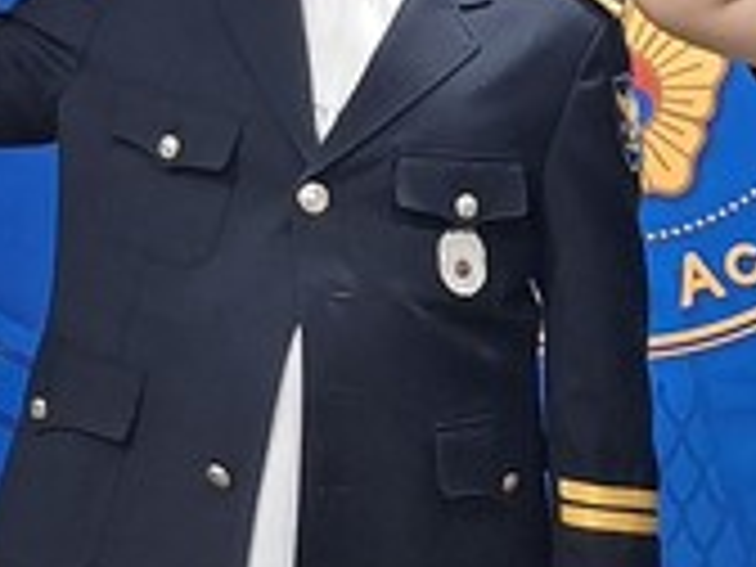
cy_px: 54
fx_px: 3123
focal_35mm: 143
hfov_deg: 13.8
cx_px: 472
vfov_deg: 10.3
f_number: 1.8
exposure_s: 1/40
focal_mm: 4.69
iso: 250
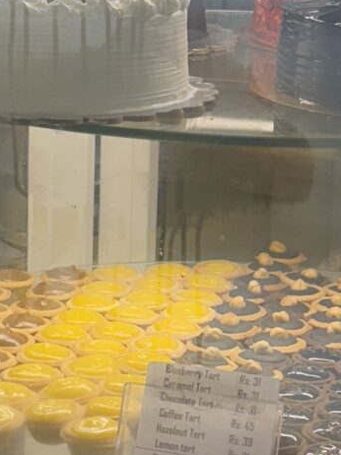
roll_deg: -2.3
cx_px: 191
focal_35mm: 133
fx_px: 1749
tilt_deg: -17.8
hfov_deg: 11.1
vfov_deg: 14.8
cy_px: 264
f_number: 1.78
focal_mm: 6.76
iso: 64
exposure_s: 1/141
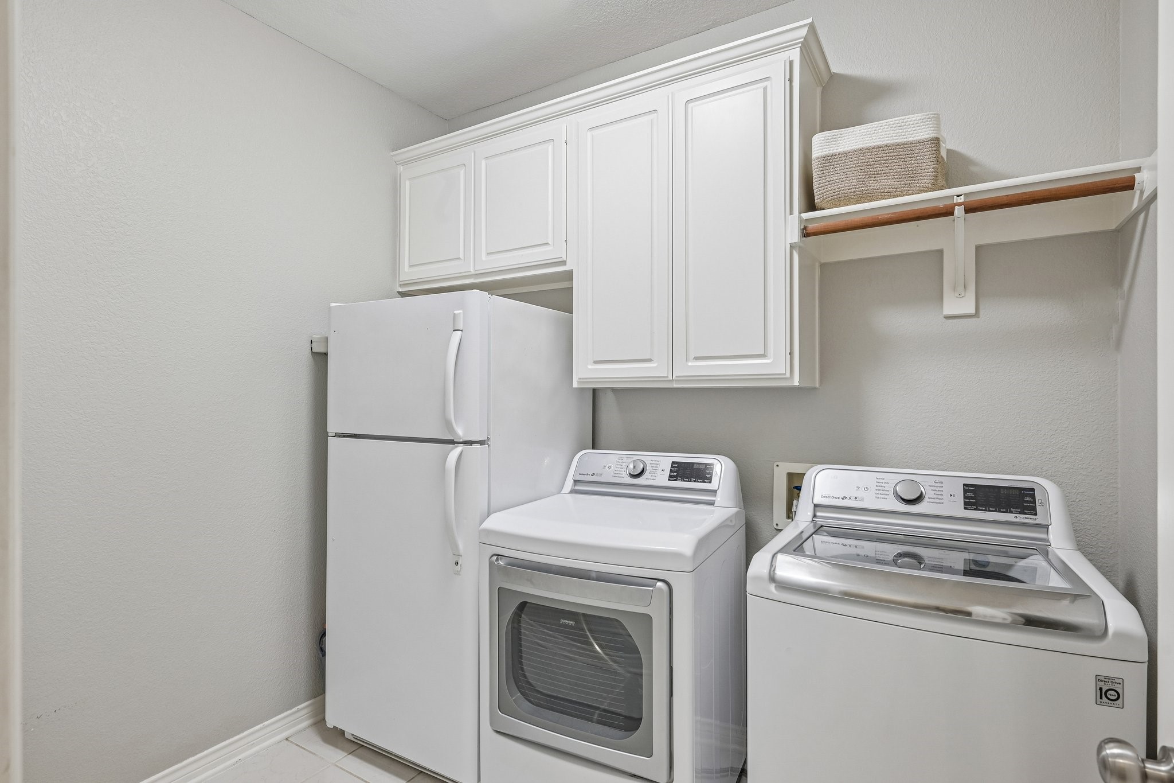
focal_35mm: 18
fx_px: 587
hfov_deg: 90.0
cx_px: 587
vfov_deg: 67.4
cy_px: 392
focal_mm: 18
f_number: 8
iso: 400
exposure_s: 1/25
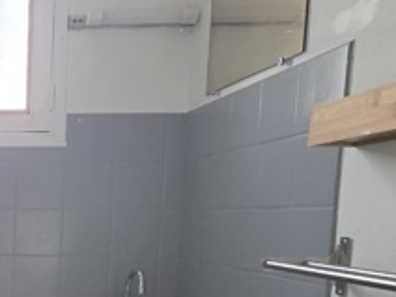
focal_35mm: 49
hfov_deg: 31.2
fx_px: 561
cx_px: -105
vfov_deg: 28.3
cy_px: 278
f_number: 1.9
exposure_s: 1/200
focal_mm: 2.2
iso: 500
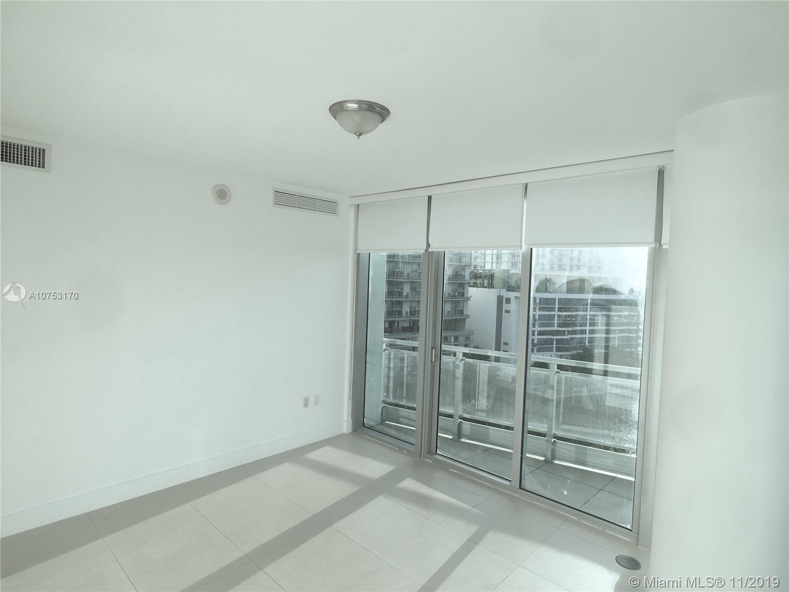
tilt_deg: -1.4
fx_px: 661
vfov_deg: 48.2
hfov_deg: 61.7
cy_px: 296
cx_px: 394
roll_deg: -2.4
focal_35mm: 29
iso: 25
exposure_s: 1/615
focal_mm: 4.15
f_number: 2.2
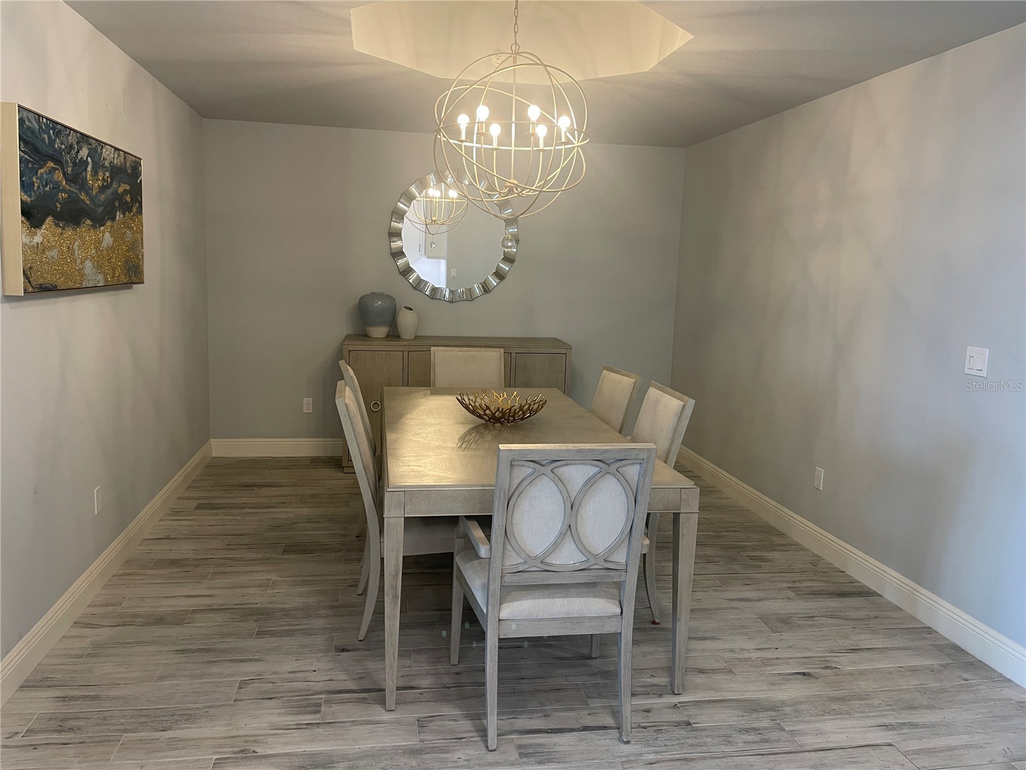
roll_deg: -1.9
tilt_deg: -7.1
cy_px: 385
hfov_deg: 67.3
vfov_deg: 53.1
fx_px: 771
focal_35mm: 26
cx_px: 513
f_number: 1.6
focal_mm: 4.2
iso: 100
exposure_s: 1/60
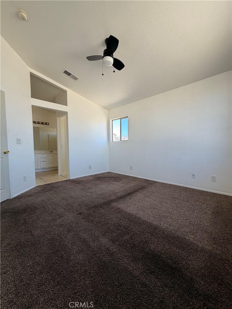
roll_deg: +1.1
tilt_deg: -2.8
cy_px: 154
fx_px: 125
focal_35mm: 14
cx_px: 116
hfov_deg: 85.7
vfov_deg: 102.1
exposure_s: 1/121
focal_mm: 2.22
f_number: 2.2
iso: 64
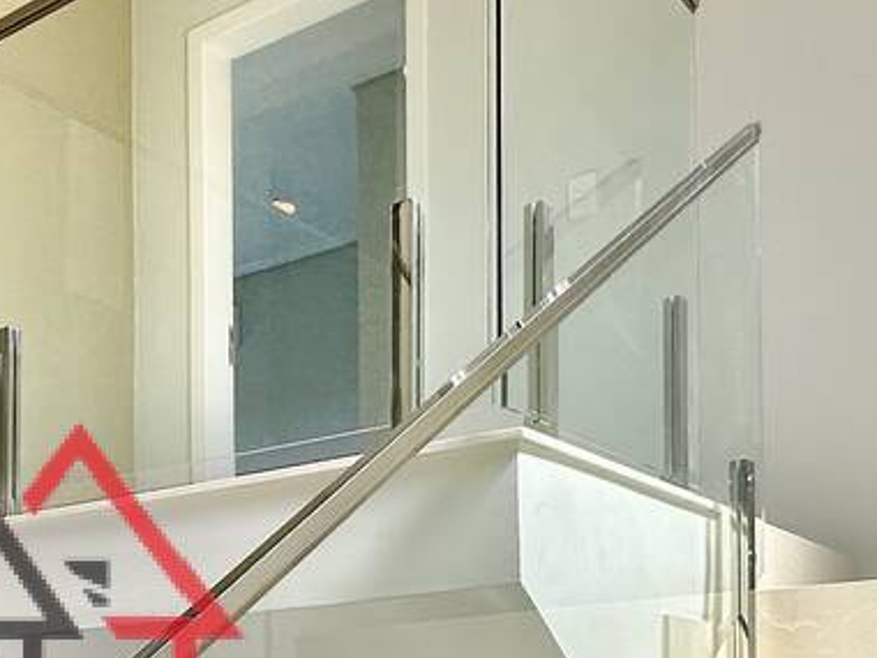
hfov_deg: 34.1
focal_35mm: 53
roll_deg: +0.4
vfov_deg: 25.3
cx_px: 78
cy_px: 748
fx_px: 1343
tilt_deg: +0.5
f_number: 2.2
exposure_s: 1/394
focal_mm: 2.22
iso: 40
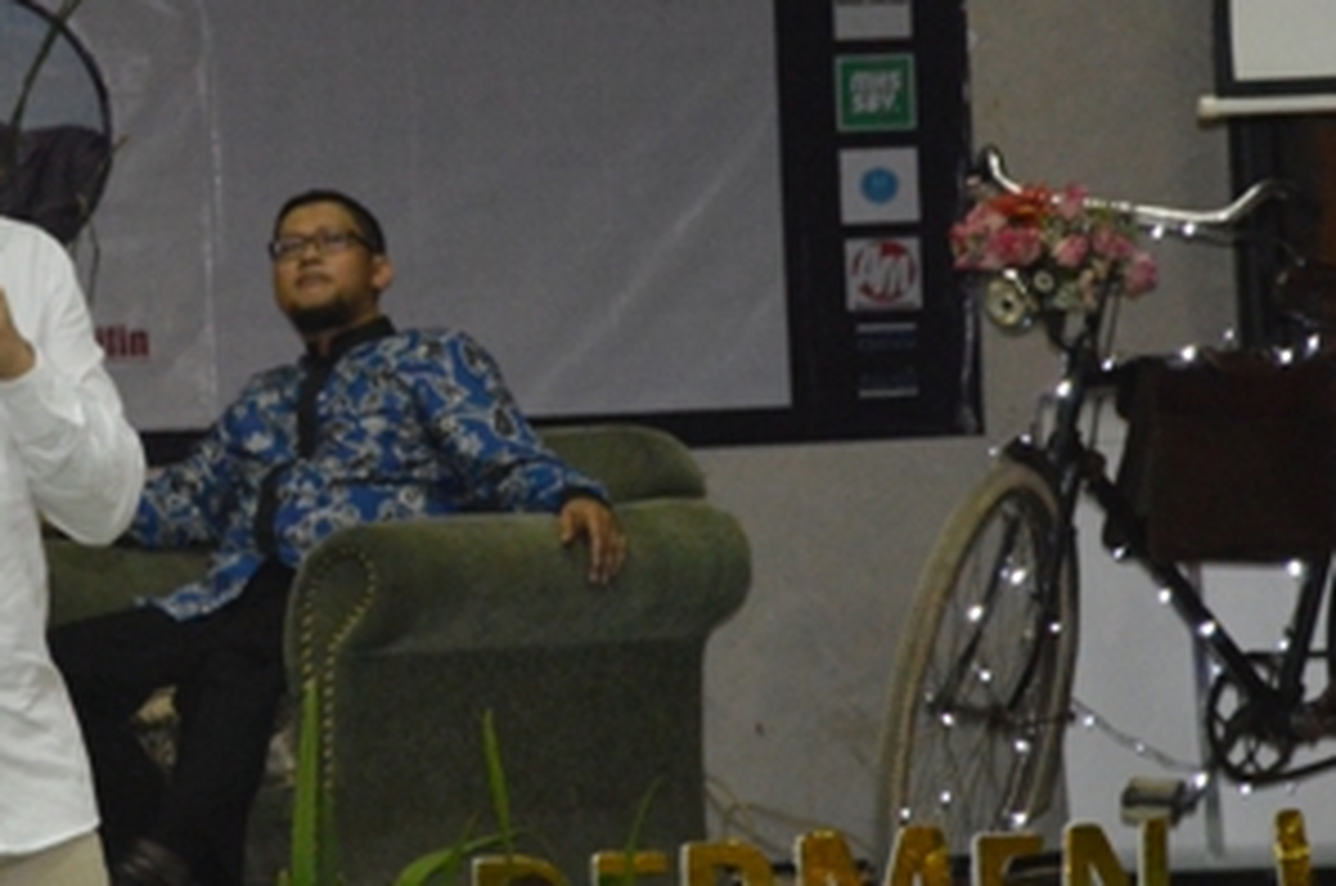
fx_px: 10192
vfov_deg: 5.0
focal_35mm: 275
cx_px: -31
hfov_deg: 7.5
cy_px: 166
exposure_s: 1/60
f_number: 5.6
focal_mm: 85
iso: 3200
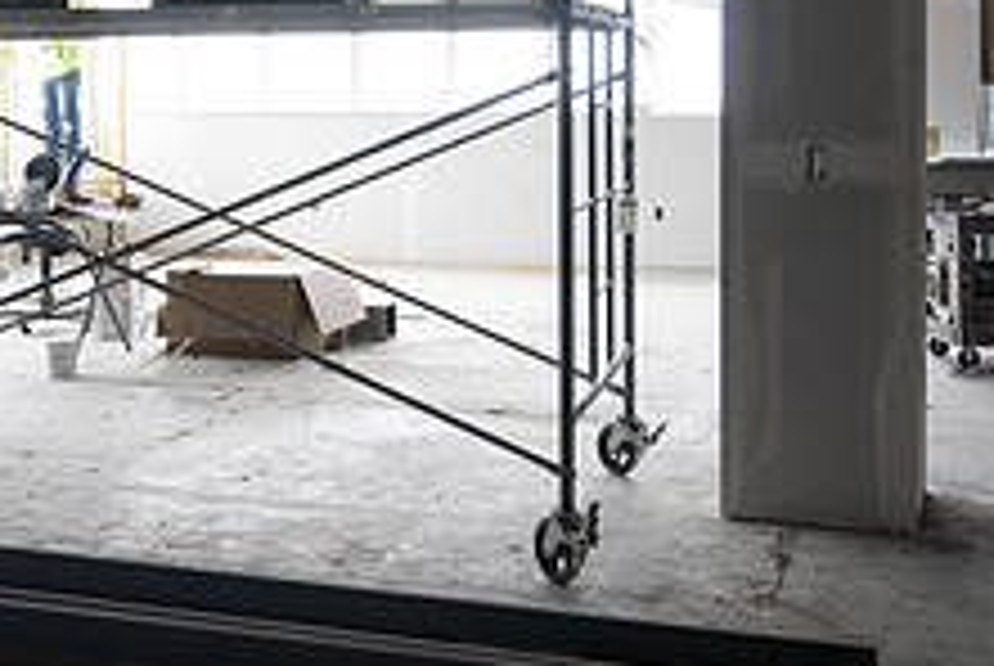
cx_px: 360
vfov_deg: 21.3
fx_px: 1742
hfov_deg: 31.7
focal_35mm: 63
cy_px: 92
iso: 500
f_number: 4
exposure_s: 1/250
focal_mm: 24
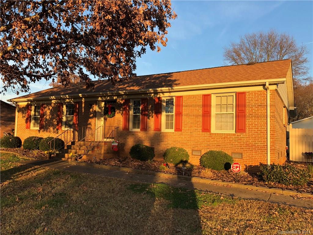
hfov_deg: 63.4
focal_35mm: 28
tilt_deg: +5.0
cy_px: 118
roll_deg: -1.8
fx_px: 253
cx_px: 156
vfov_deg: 49.7
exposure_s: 1/578
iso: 20
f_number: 1.8
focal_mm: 3.99
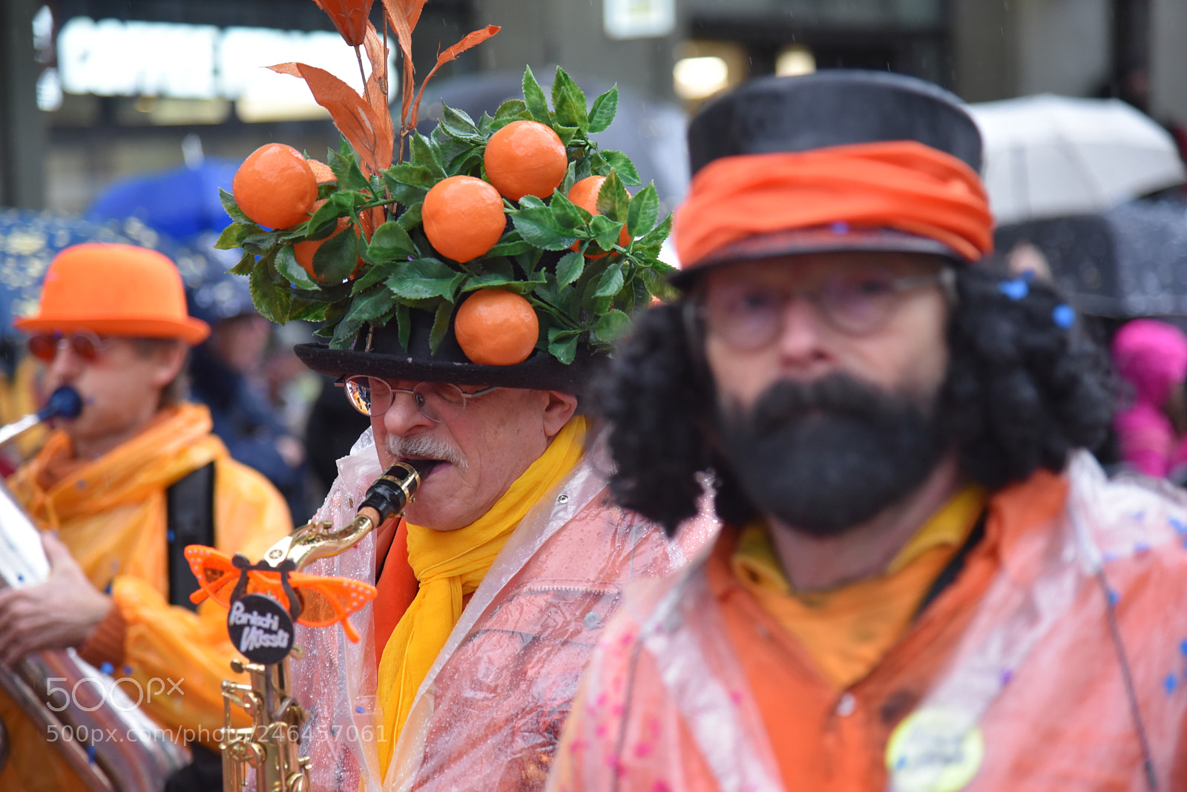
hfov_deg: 17.1
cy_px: 396
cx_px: 594
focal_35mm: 120
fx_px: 3958
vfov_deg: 11.4
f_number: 4
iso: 2500
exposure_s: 1/500
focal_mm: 120
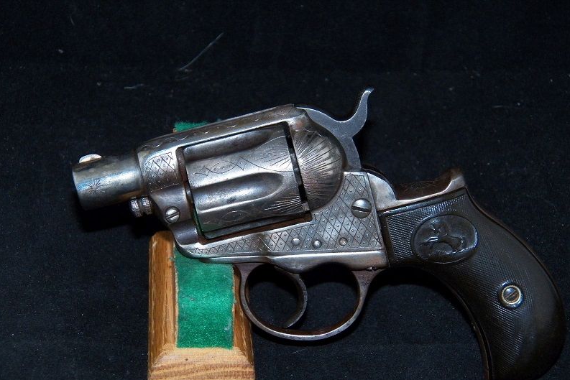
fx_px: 1679
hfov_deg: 19.3
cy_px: 215
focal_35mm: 106
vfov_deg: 12.9
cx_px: 285
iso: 400
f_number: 3.6
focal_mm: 17.1
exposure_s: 1/50
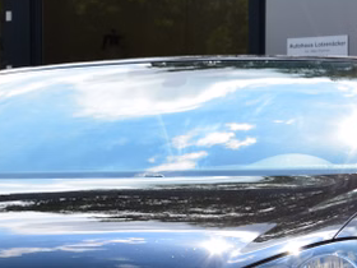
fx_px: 2630
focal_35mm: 255
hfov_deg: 7.8
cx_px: 154
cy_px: 300
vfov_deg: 5.8
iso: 110
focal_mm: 62
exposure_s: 1/125
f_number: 11
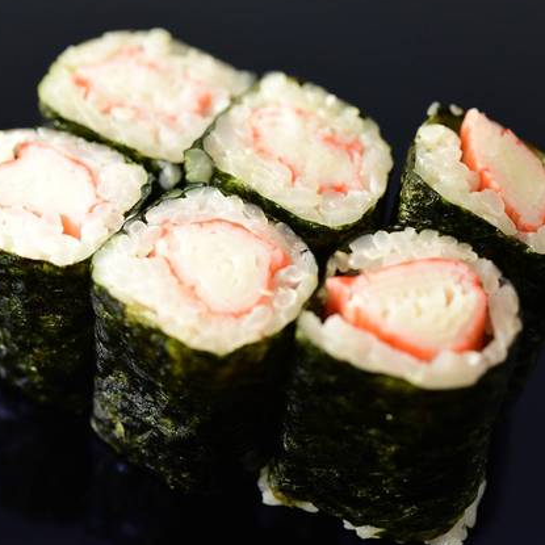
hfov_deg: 21.4
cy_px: 271
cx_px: 246
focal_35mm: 81
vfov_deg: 21.4
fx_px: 1443
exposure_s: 1/200
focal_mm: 60
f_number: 6.3
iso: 2500
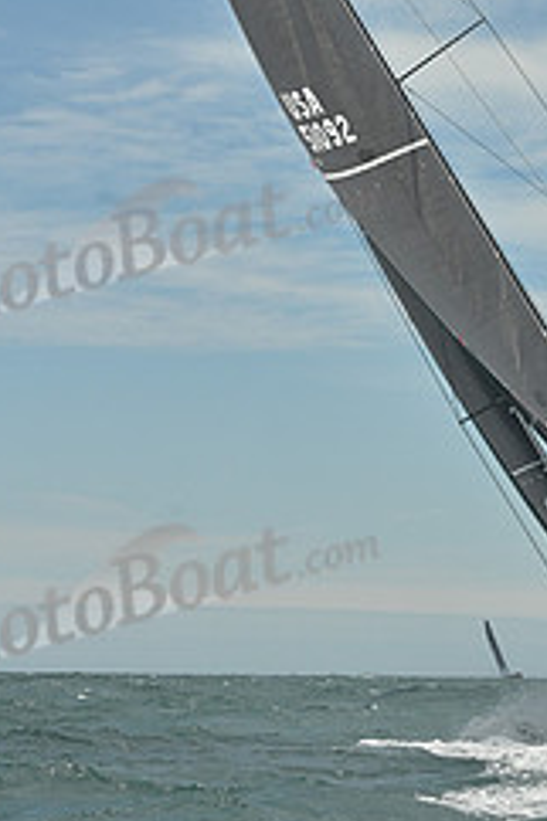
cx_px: 555
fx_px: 3834
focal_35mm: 168
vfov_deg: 12.1
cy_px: 27
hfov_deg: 8.1
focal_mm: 70
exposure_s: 1/1250
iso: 250
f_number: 9
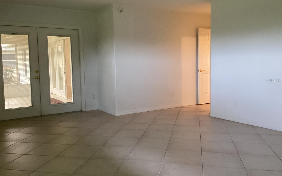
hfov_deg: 58.1
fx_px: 254
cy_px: 80
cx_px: 141
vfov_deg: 38.3
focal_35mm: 33
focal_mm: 3.3
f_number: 2.4
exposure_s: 1/33
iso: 250
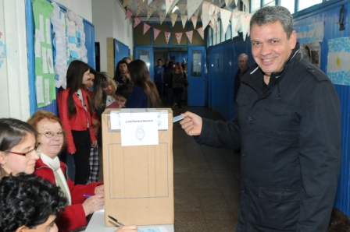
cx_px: 175
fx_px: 335
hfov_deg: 55.1
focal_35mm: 34
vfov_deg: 38.3
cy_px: 116
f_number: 6.3
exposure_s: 1/100
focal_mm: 23
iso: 800
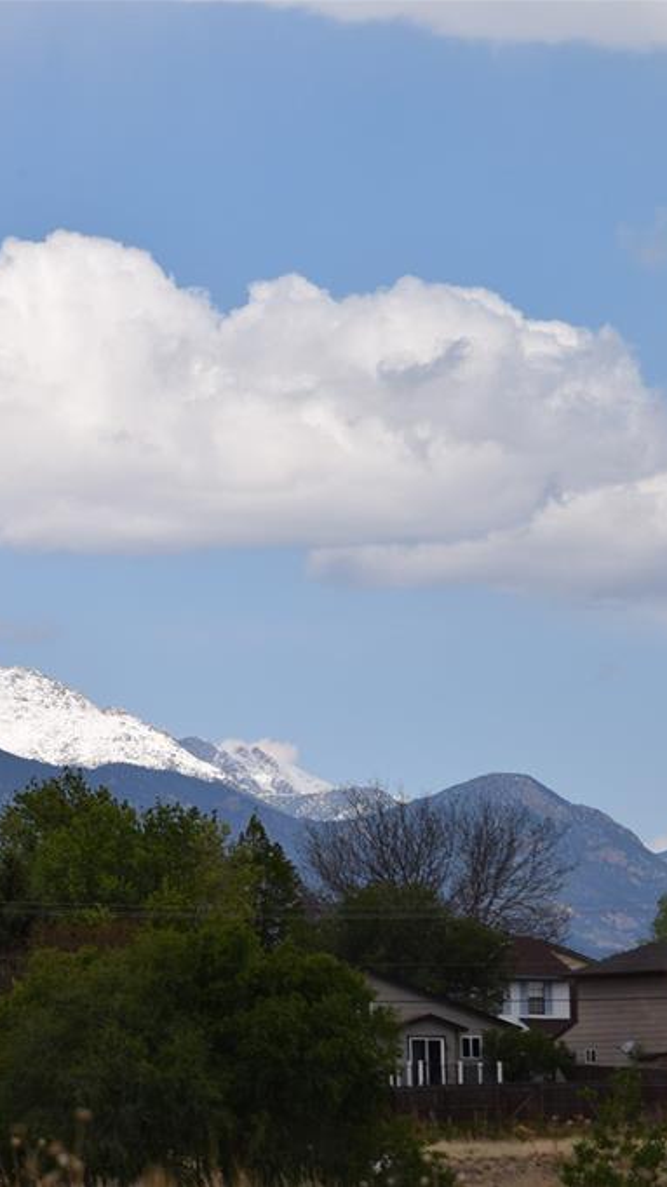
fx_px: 8626
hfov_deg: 4.4
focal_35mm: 274
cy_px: 594
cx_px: -98
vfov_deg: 7.9
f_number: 8
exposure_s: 1/1000
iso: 200
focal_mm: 116
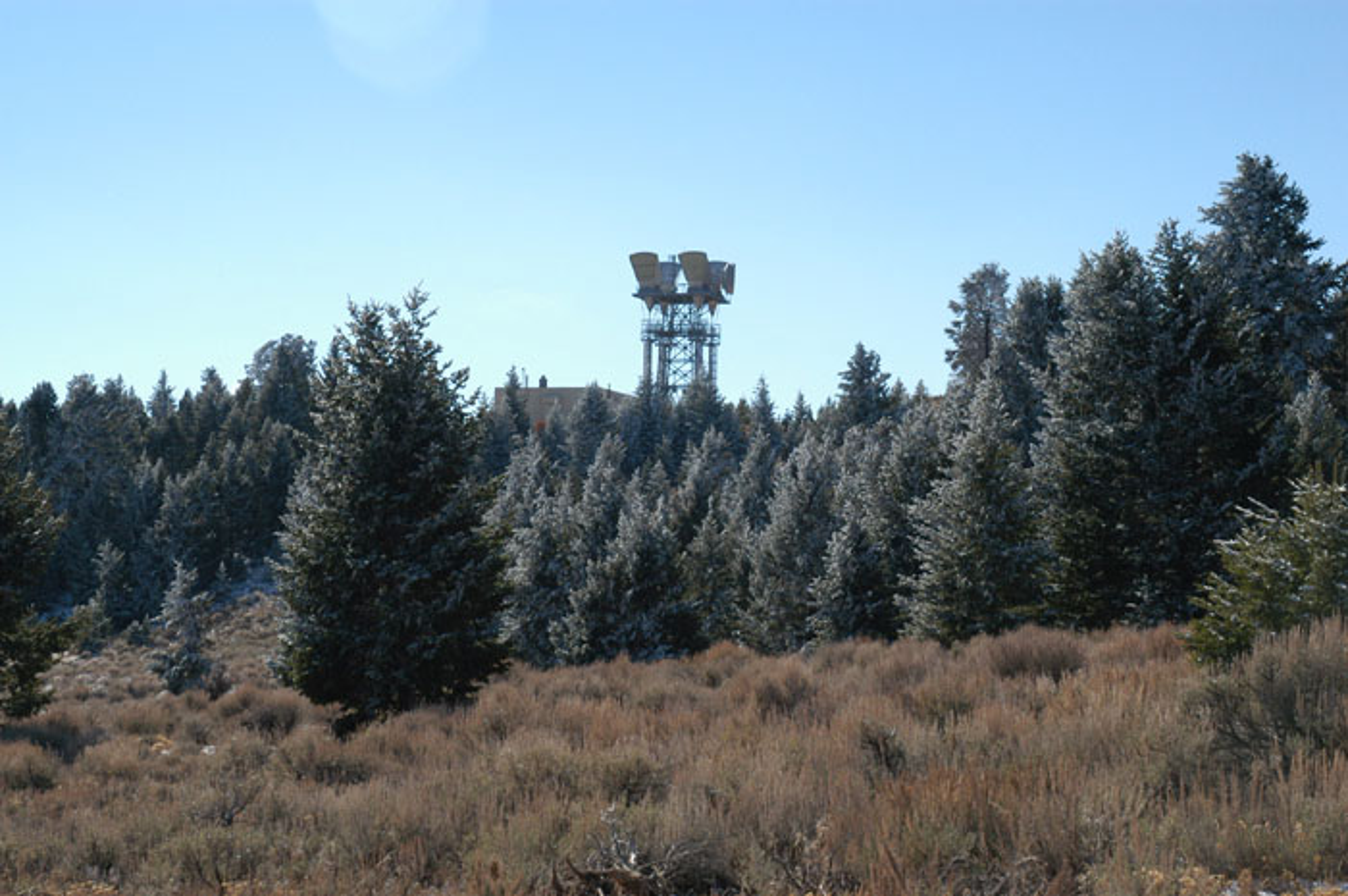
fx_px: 2917
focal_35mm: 78
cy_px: 448
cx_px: 674
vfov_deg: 17.5
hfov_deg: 26.0
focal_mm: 52
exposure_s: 1/400
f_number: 10
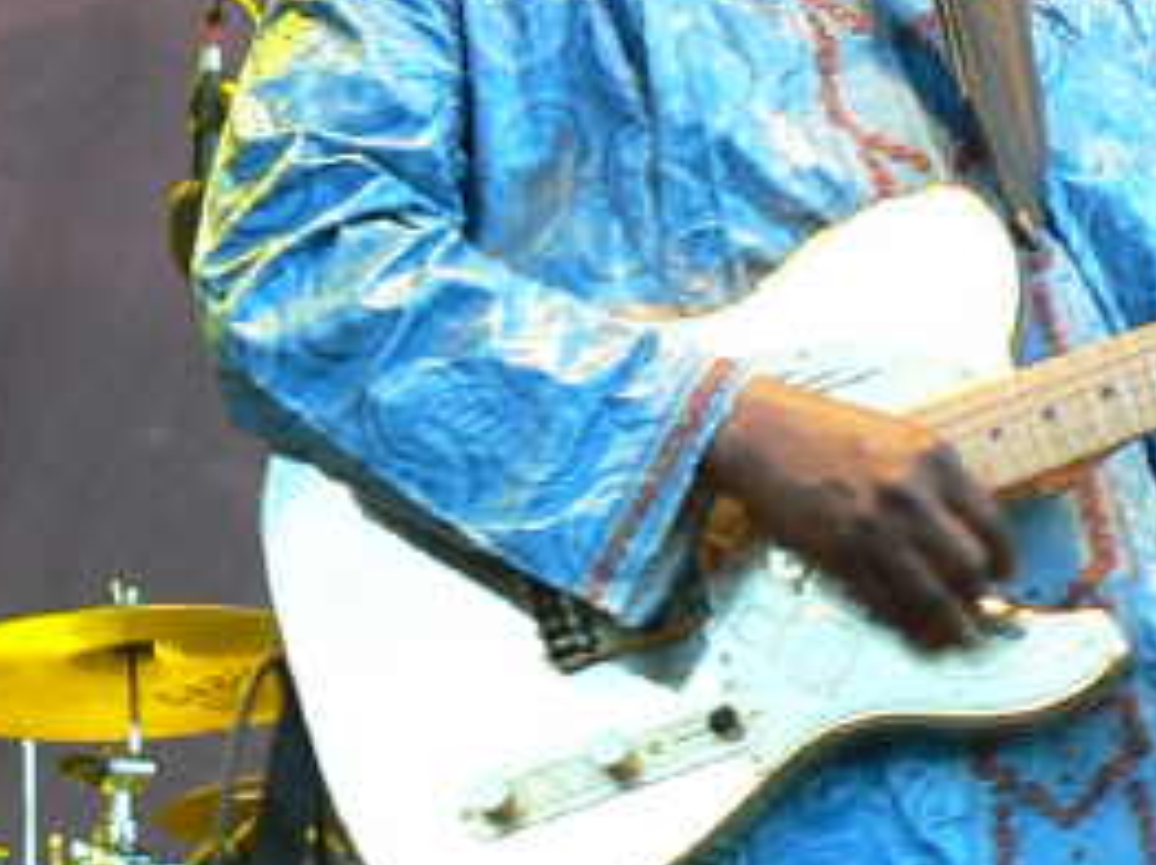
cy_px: 9
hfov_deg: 8.4
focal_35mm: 236
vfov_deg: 6.3
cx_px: 1121
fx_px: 7874
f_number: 3.2
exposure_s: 1/30
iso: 100
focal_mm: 17.7
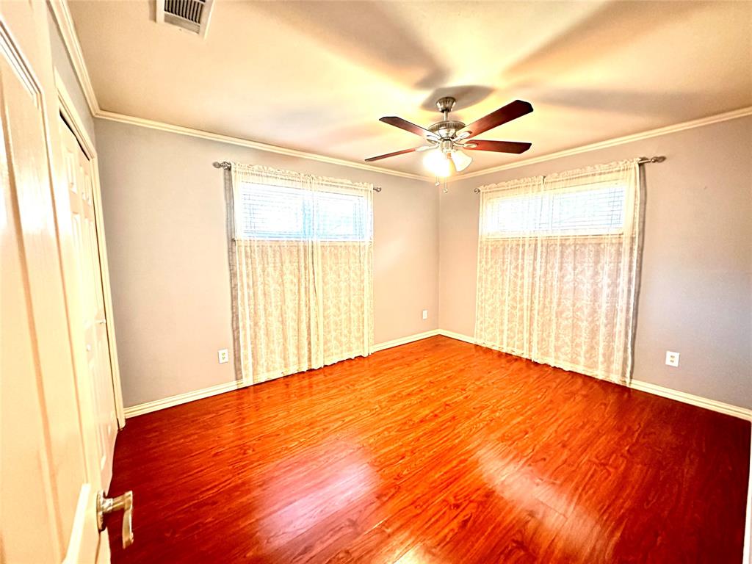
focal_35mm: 14
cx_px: 376
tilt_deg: -5.5
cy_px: 282
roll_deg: +0.5
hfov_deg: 102.1
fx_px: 304
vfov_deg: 85.7
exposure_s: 1/30
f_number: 2.2
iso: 1600
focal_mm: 2.22
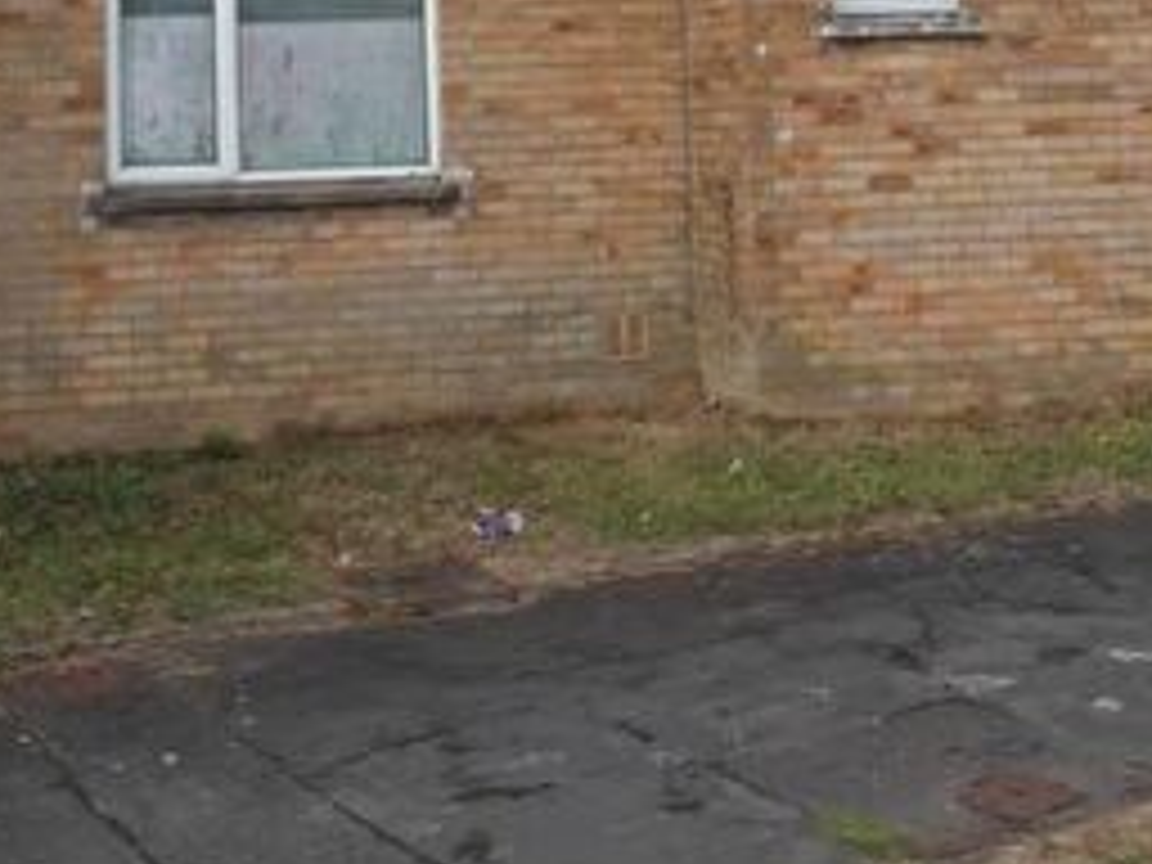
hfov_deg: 30.7
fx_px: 2097
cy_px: -124
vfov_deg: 21.8
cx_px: 468
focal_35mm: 63
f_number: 3
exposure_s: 1/400
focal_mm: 4.1
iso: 80
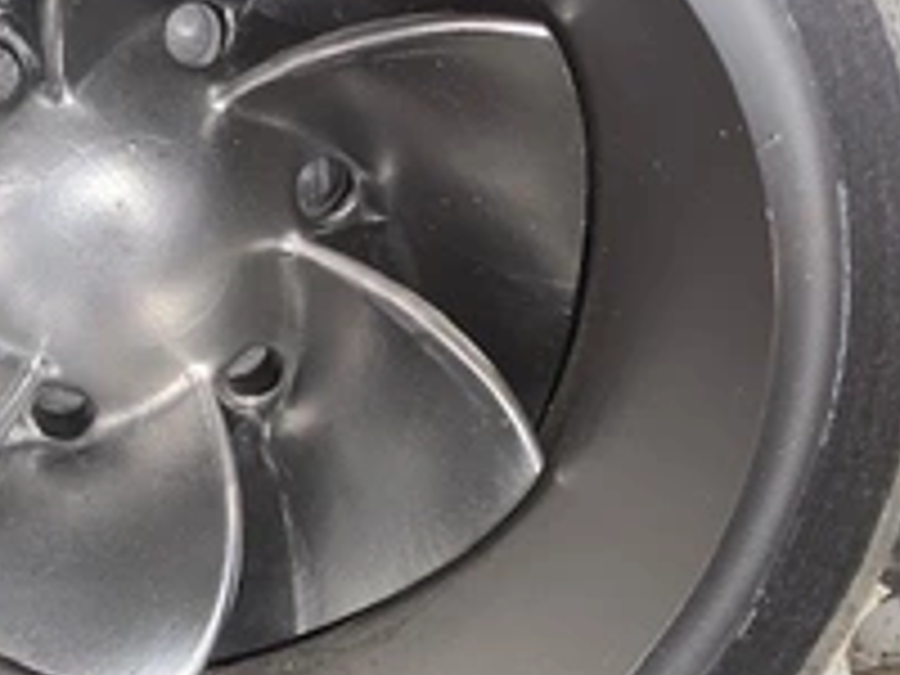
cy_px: 320
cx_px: 81
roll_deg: -0.6
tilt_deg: -13.2
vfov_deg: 28.0
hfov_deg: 34.6
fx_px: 1352
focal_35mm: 52
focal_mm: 4.25
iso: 25
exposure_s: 1/6
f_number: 1.8
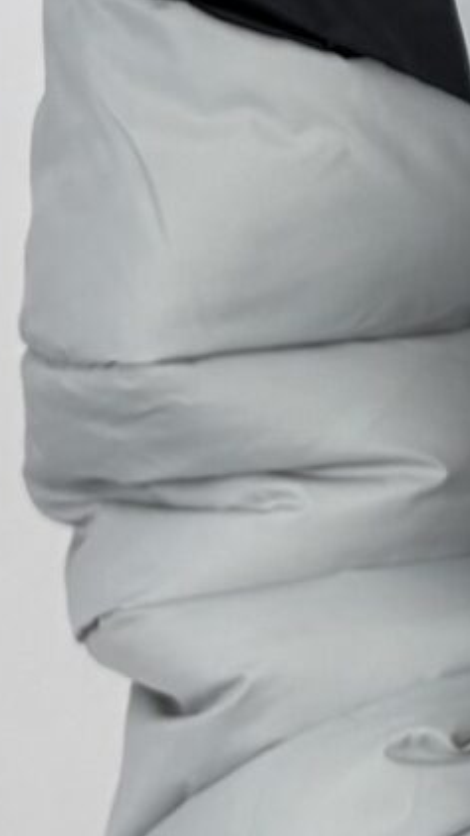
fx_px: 3815
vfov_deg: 12.1
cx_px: 1239
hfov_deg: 6.6
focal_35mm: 172
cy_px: -258
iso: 80
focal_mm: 5.96
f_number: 1.6
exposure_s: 1/100
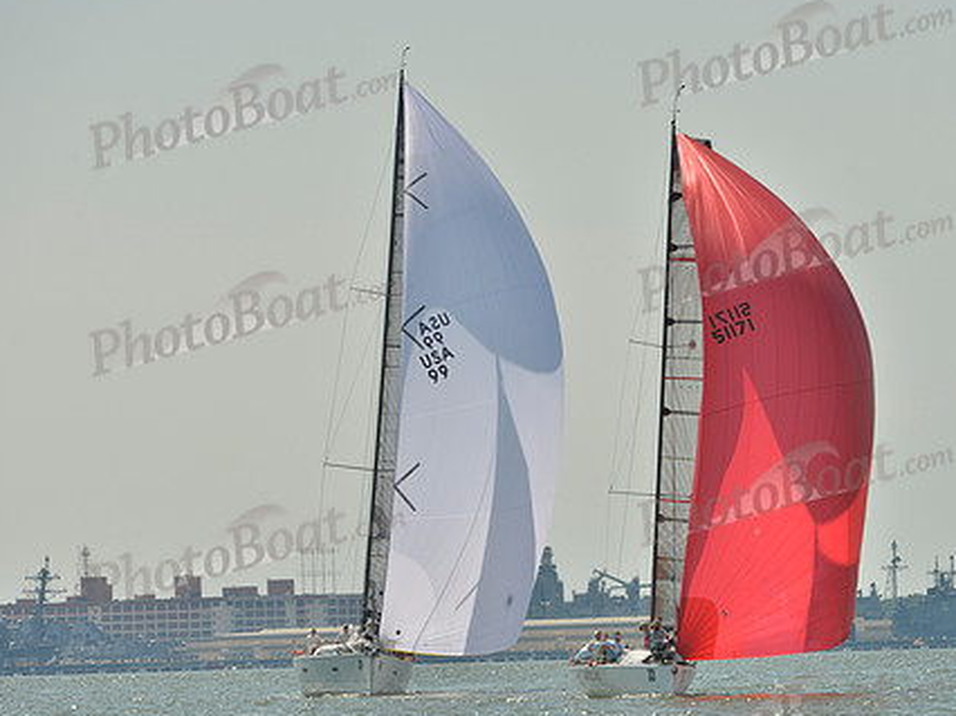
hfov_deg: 5.2
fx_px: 10489
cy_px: 403
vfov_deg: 3.9
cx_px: 523
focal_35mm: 380
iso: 200
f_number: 8
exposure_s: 1/1000
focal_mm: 290
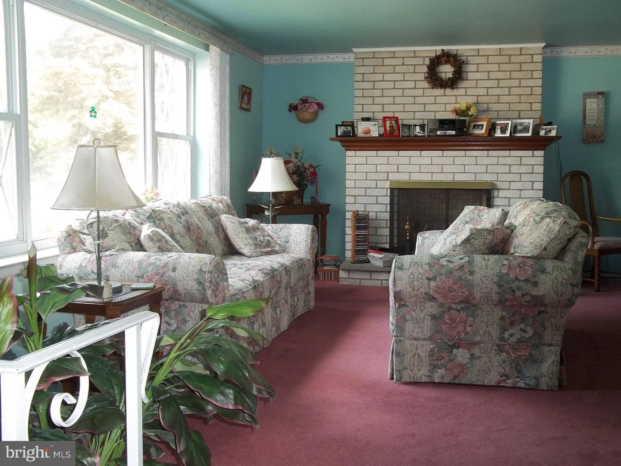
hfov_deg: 51.4
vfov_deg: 39.7
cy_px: 233
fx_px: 646
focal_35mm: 36
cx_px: 310
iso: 160
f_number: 3.1
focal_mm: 6.5
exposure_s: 1/50
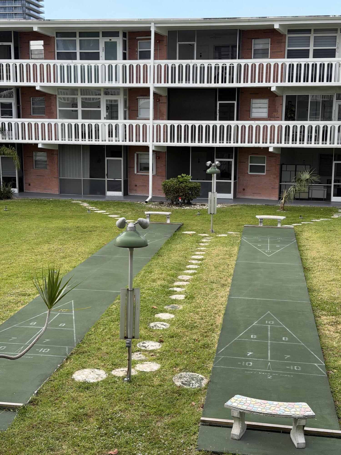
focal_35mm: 48
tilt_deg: -9.1
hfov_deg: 30.3
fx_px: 630
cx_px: 170
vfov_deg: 39.7
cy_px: 228
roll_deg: -0.4
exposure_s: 1/1149
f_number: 1.78
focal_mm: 6.76
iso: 64
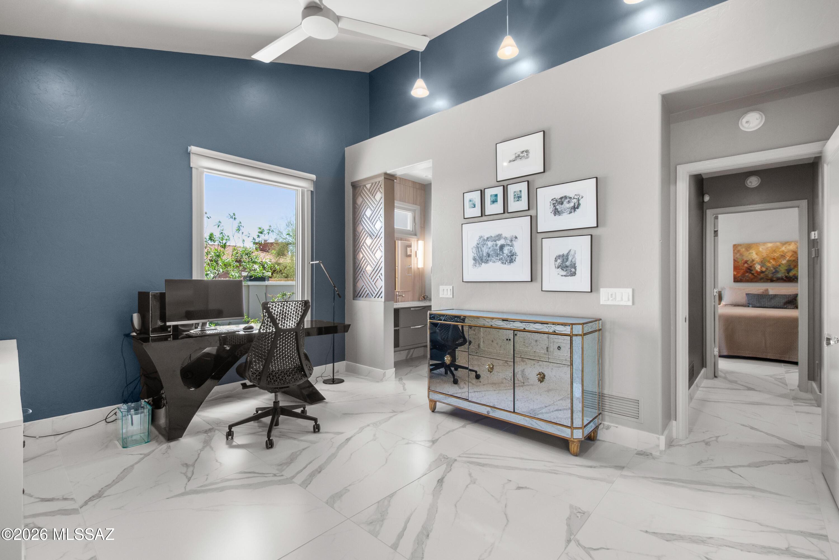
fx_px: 350
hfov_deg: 100.4
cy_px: 280
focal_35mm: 15
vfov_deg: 77.3
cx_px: 420
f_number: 16
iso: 500
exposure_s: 1/40
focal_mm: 10
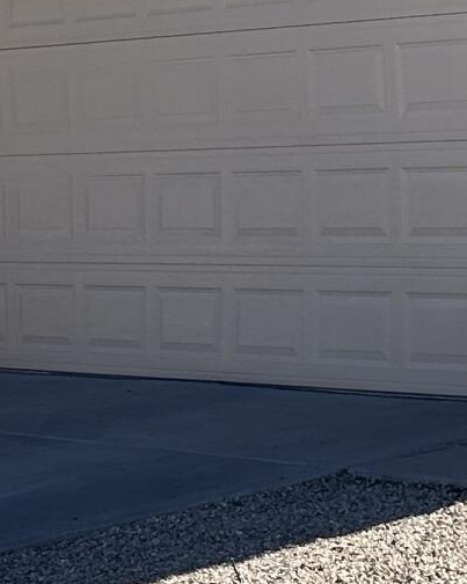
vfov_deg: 12.7
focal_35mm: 151
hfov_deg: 9.9
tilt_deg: +1.1
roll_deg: +2.8
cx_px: 702
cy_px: 72
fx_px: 2610
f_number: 1.5
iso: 50
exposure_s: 1/3165
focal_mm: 5.7
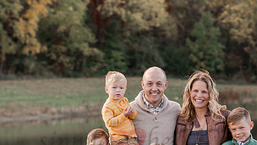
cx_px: 134
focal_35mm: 190
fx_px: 1295
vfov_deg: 6.4
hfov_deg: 11.3
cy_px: 140
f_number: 4.5
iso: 400
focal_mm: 95
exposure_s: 1/250
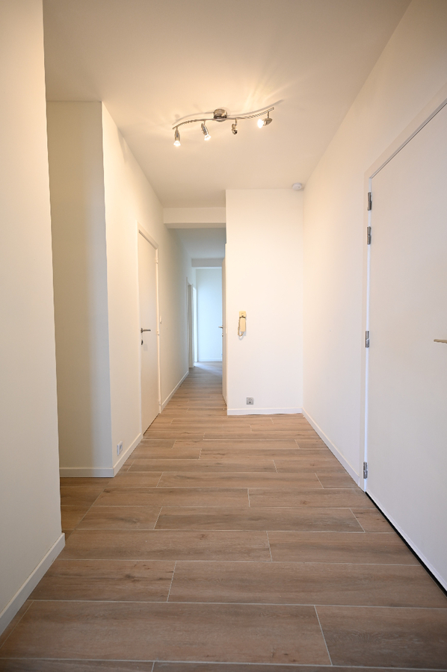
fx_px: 261
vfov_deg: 104.3
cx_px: 224
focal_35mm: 14
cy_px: 336
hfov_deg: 81.1
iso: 250
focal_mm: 14
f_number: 4
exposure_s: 1/15
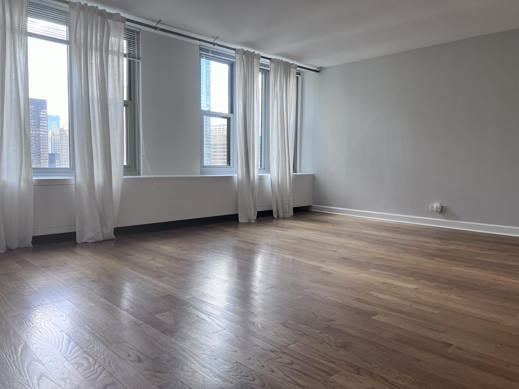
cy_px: 194
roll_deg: -1.2
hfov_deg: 67.3
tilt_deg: -3.7
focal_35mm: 26
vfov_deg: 53.1
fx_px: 390
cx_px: 260
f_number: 1.5
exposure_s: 1/121
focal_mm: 5.7
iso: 50
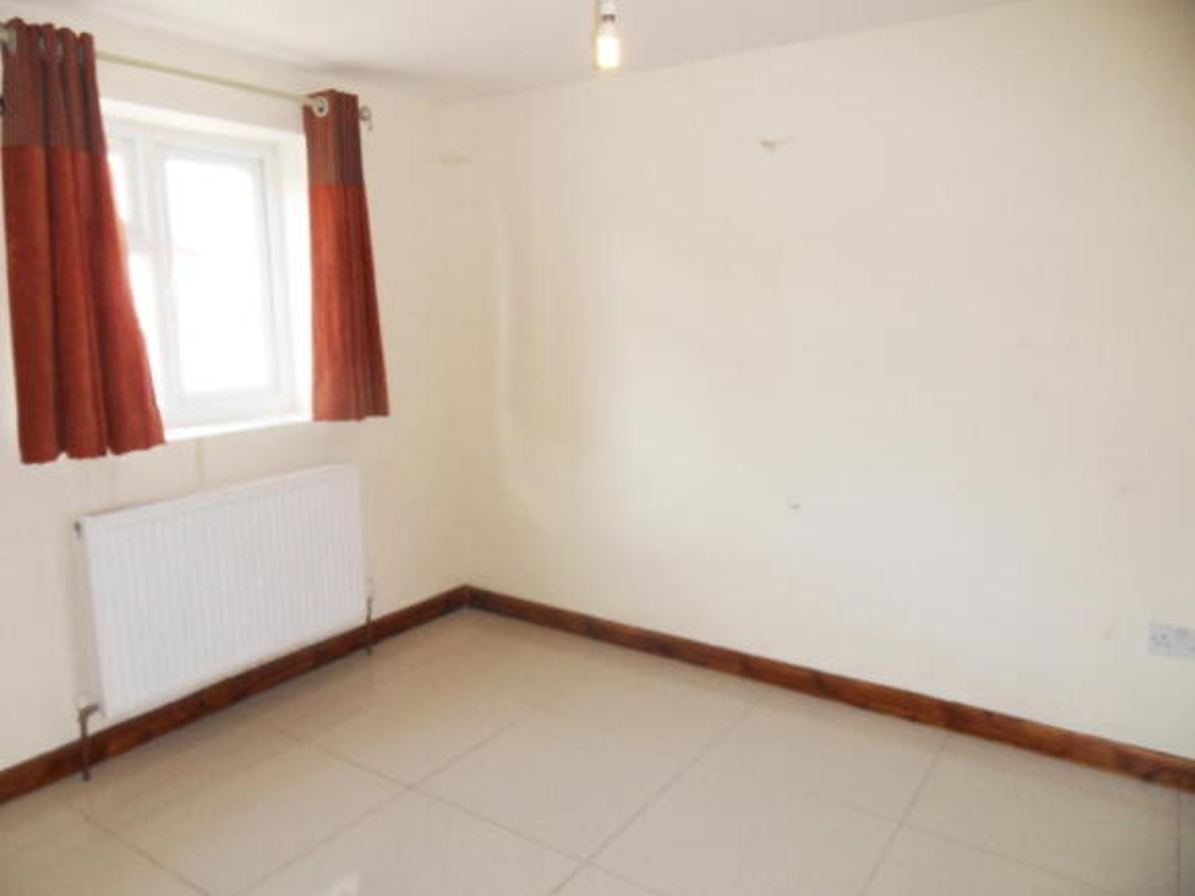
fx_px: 828
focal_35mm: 24
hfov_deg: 71.6
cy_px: 448
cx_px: 598
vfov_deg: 56.8
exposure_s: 1/30
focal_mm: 4.2
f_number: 3.3
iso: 200
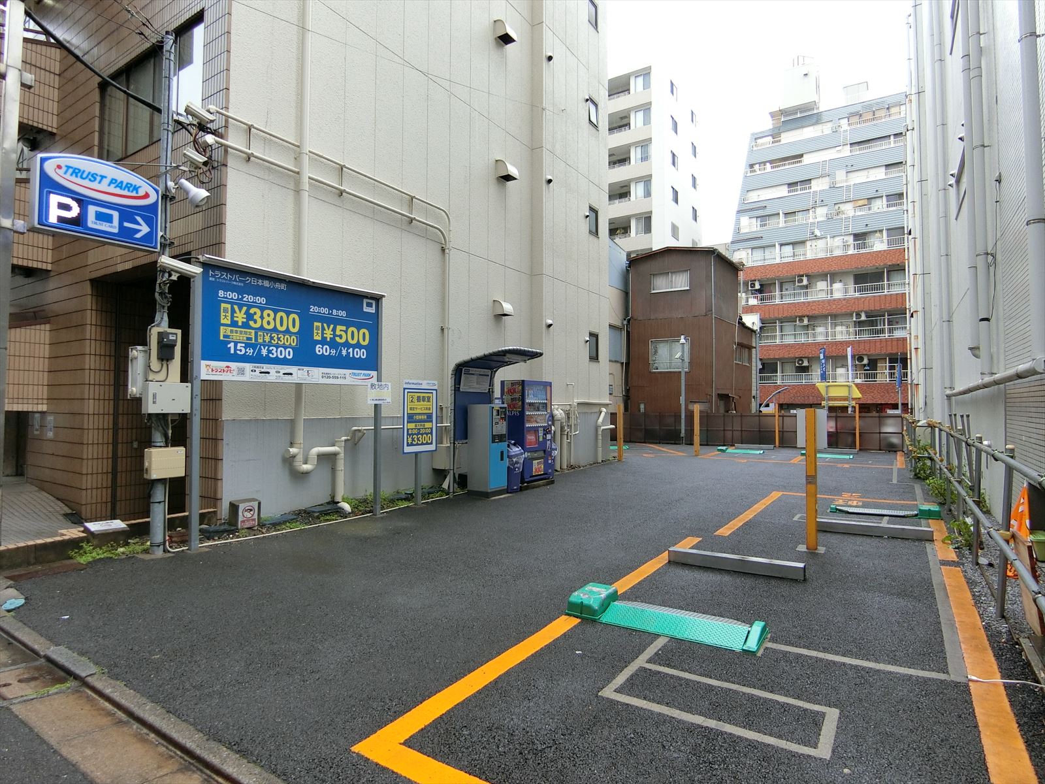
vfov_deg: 68.7
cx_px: 522
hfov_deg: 84.7
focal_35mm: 19
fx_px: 574
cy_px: 392
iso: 160
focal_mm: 4.06
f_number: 2.7
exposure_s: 1/125
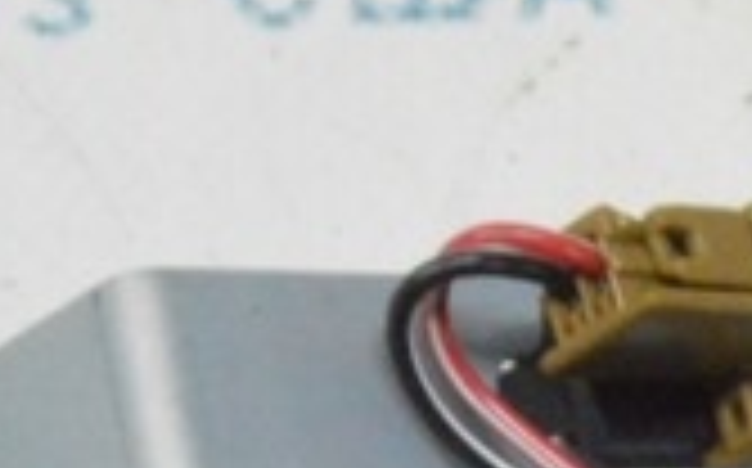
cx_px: 883
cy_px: 817
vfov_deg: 3.6
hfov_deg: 5.9
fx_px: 7309
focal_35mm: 357
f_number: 20
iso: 6400
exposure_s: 1/20
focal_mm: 38
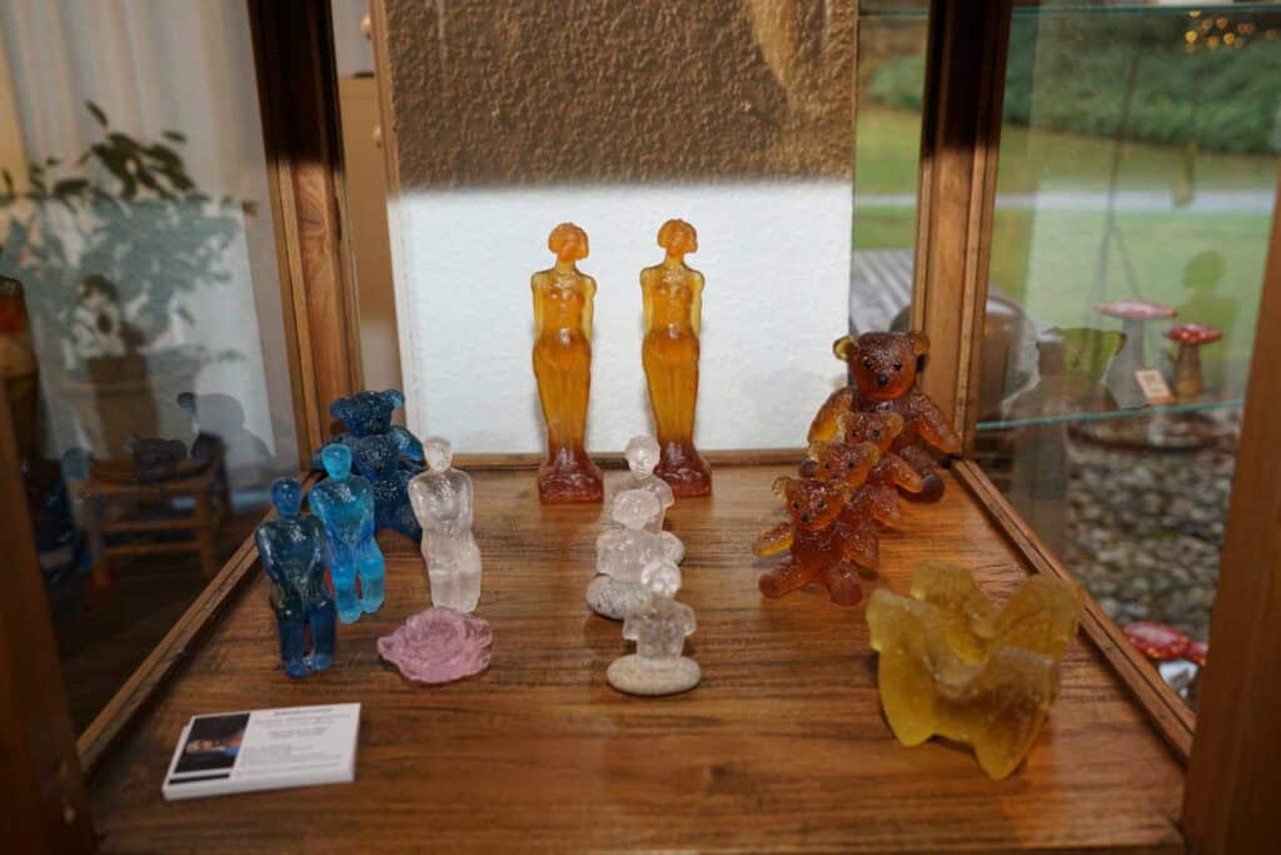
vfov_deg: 42.3
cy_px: 428
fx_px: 1103
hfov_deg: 60.3
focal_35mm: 31
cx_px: 640
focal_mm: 31
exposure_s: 1/125
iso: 800
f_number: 4
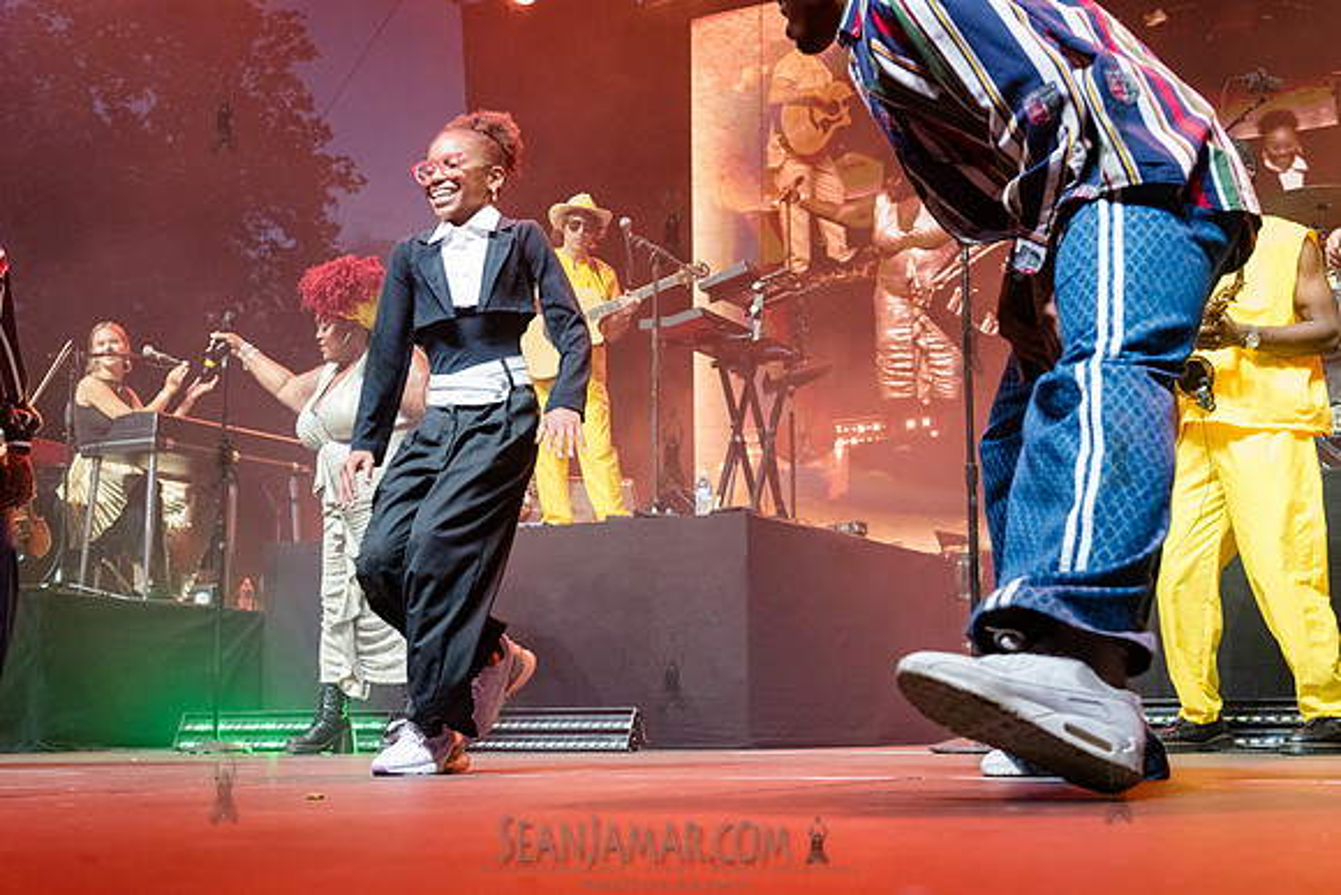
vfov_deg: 28.1
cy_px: 448
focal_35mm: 48
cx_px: 670
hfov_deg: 41.1
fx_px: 1788
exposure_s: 1/500
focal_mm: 48
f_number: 4
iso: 6400
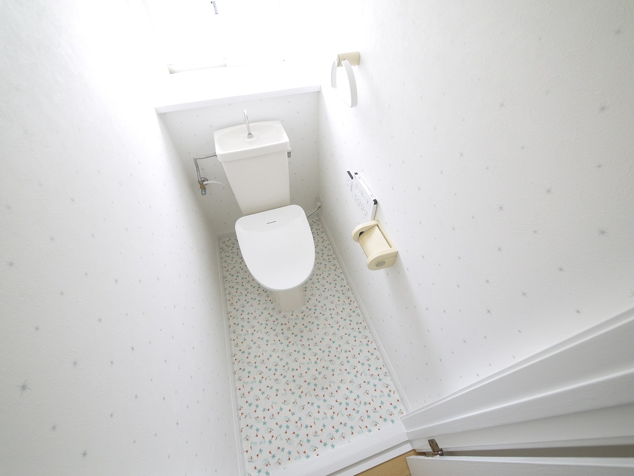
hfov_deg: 102.1
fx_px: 256
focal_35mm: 14
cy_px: 238
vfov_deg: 85.7
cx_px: 317
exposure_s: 1/60
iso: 500
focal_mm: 7
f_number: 4
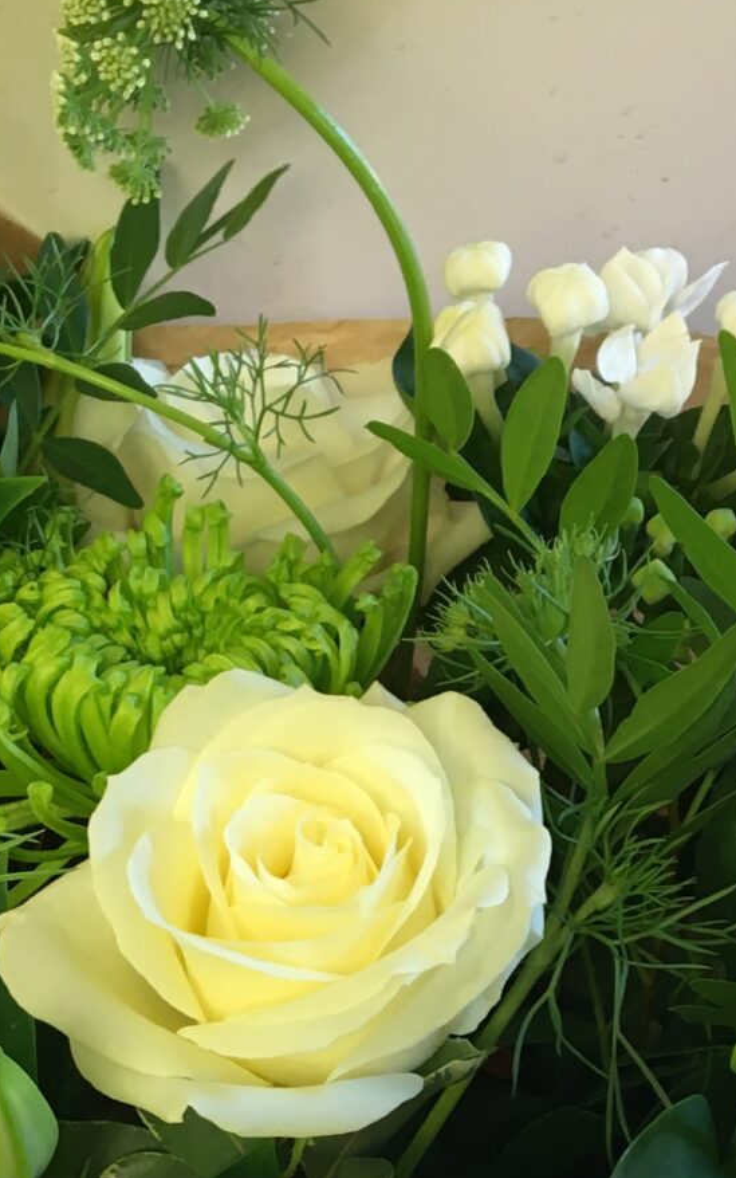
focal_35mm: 84
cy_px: 1272
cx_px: 257
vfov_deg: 23.3
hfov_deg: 15.5
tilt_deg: -74.9
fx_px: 2695
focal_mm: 4.15
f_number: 2.2
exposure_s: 1/33
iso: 64
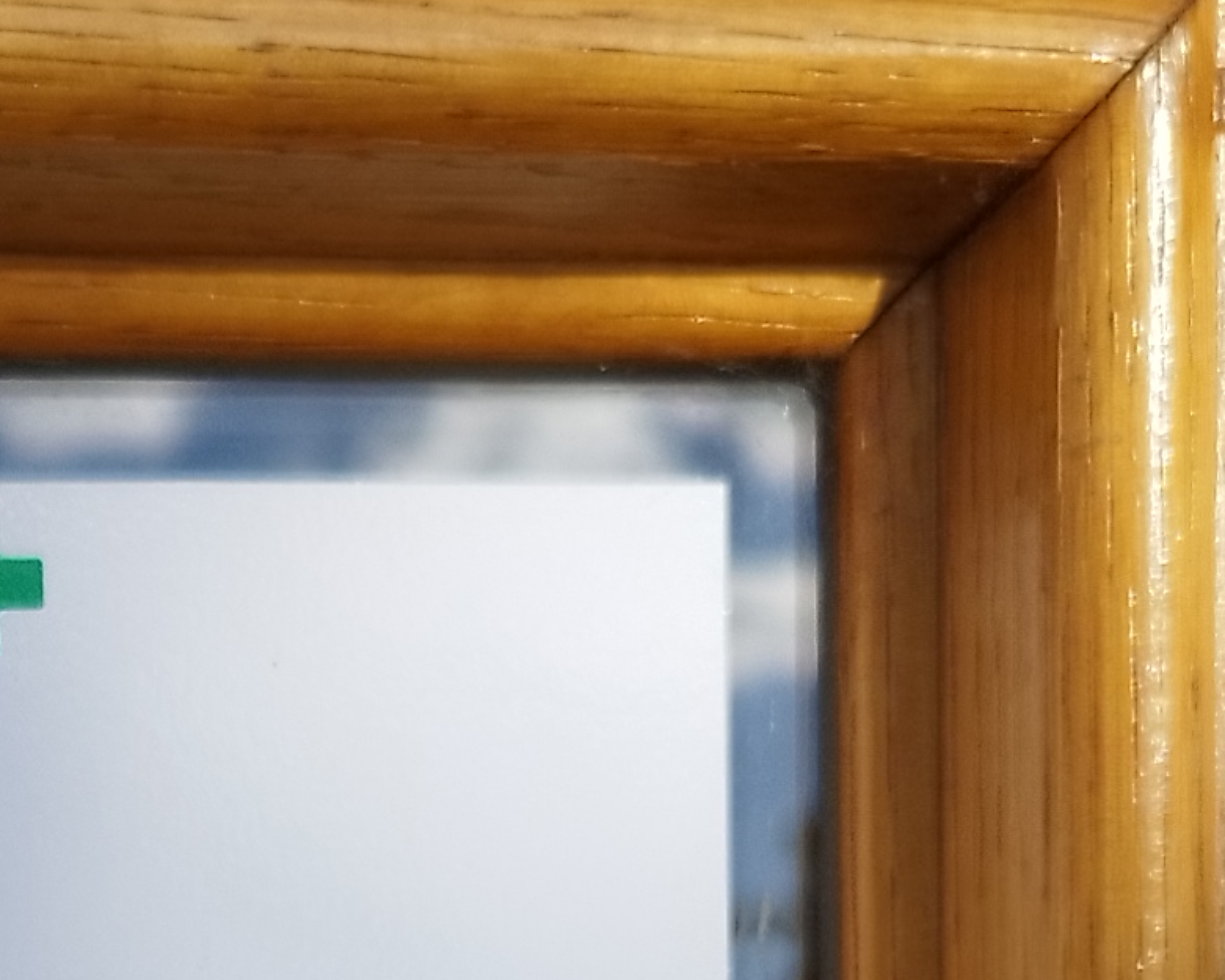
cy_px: 2374
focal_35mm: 120
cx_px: -174
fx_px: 4351
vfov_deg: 10.9
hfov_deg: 15.5
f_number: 1.89
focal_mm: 5.89
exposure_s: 1/528
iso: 50
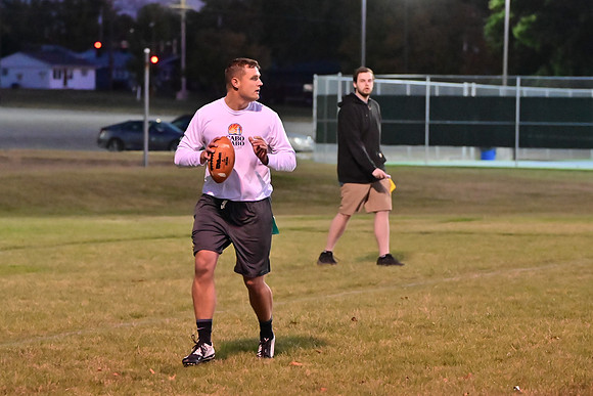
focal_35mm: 180
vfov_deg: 7.6
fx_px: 2966
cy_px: 198
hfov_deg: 11.4
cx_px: 296
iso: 6400
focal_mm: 120
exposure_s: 1/400
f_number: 4
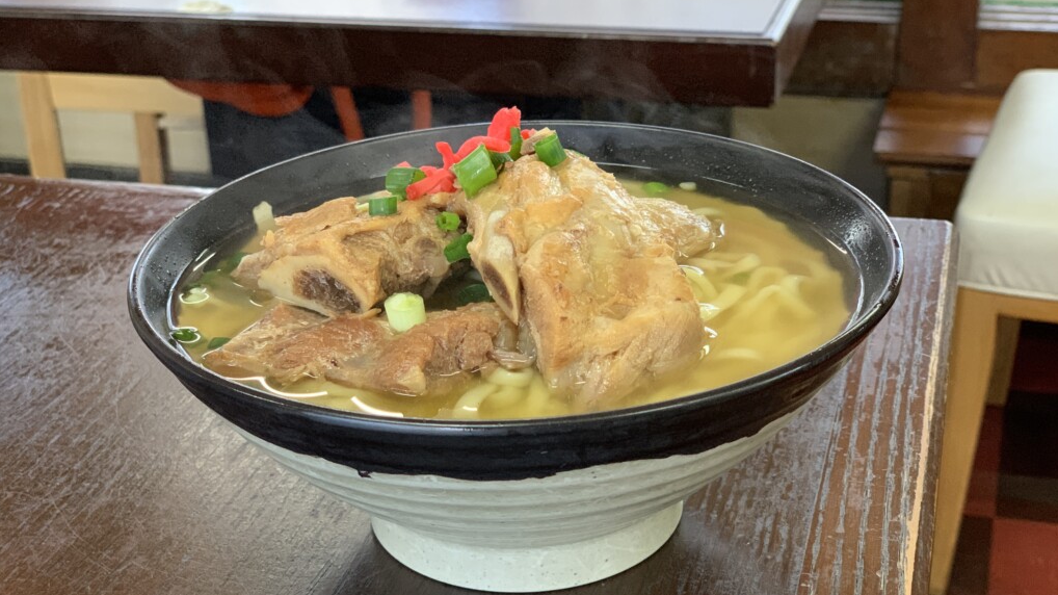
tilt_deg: -23.9
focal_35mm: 57
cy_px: 328
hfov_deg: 36.6
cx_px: 531
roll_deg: +1.6
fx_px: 1599
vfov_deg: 21.1
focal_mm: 6
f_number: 2.4
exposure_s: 1/60
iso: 200
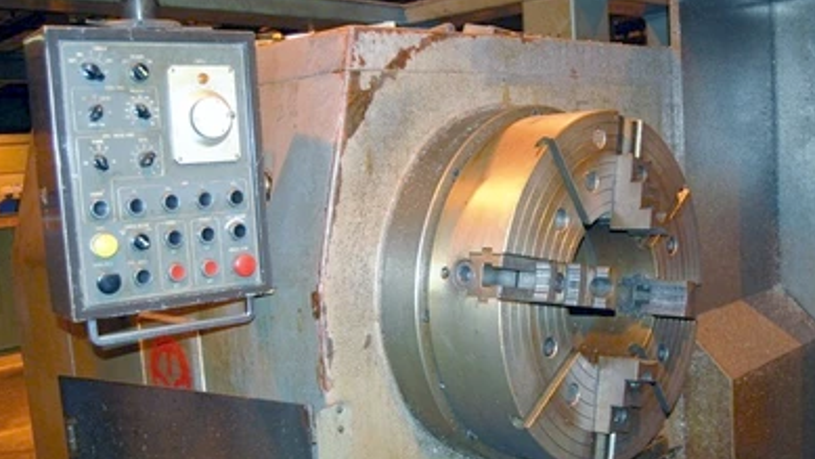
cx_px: 415
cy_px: 270
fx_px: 908
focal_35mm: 42
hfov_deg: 48.3
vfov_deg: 28.3
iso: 400
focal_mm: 26
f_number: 4
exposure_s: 1/60
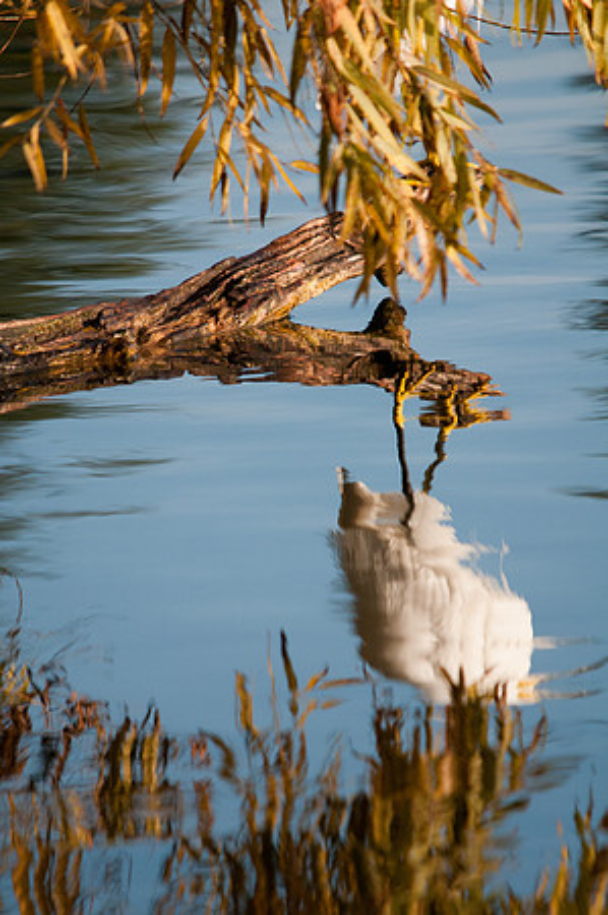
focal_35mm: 750
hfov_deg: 1.8
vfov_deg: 2.8
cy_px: 458
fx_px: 19043
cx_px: 304
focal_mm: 500
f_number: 8
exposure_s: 1/1500
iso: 640
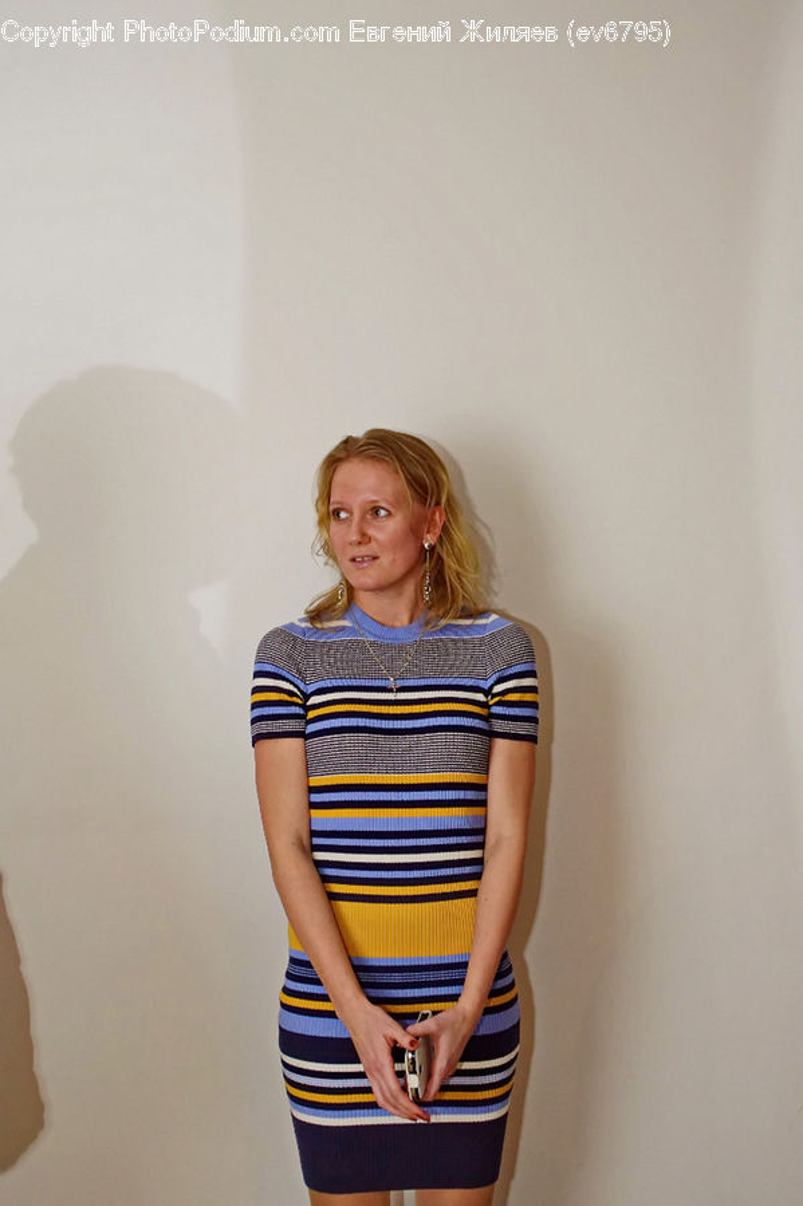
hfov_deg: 20.1
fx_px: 2261
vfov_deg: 29.9
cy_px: 603
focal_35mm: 68
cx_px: 402
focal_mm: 45
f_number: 4.5
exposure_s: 1/60
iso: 1600
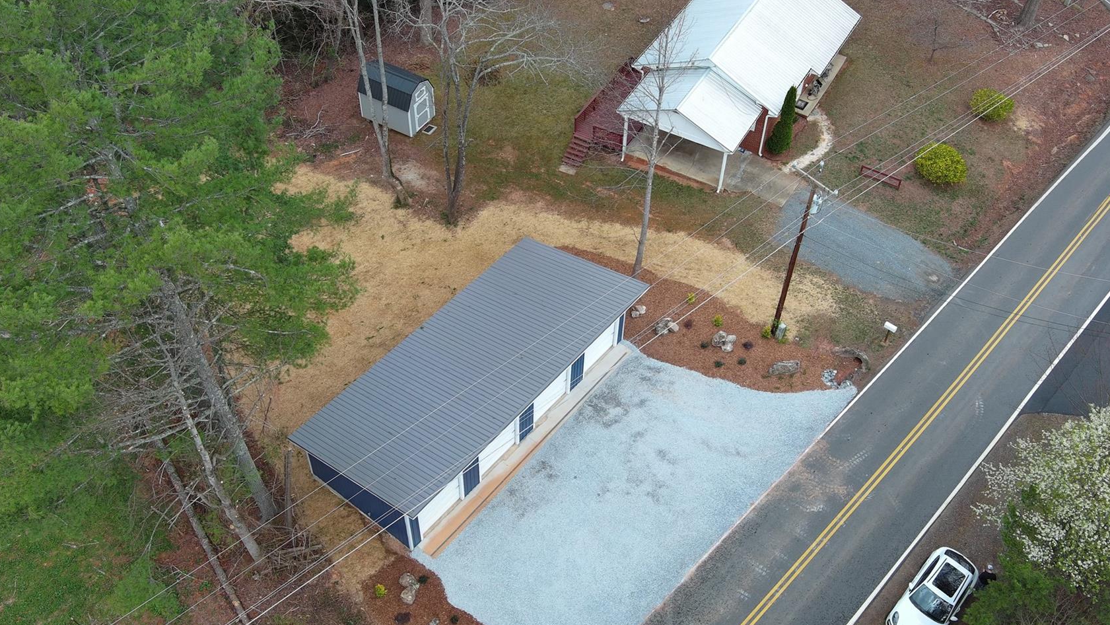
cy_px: 333
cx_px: 536
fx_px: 1089
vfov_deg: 32.0
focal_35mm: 37
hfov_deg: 54.0
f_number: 2.8
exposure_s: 1/403
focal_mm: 10.57
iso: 100
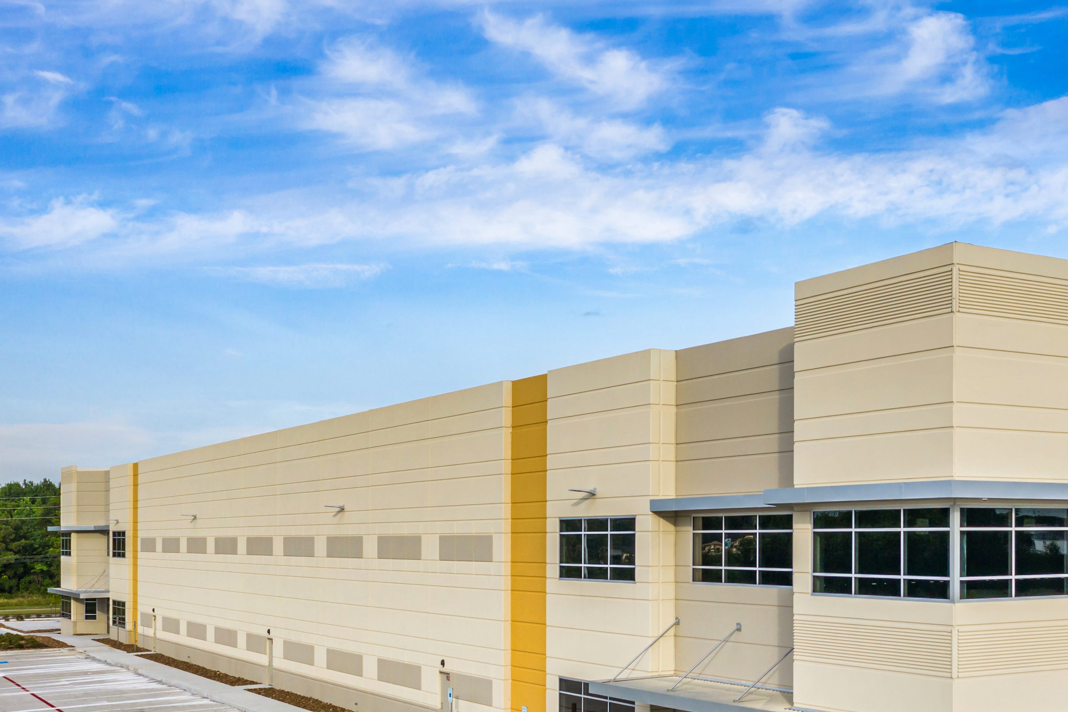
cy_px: 541
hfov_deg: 40.7
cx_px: 799
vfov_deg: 28.2
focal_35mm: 47
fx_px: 1394
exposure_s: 1/400
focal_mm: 10.26
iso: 100
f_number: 4
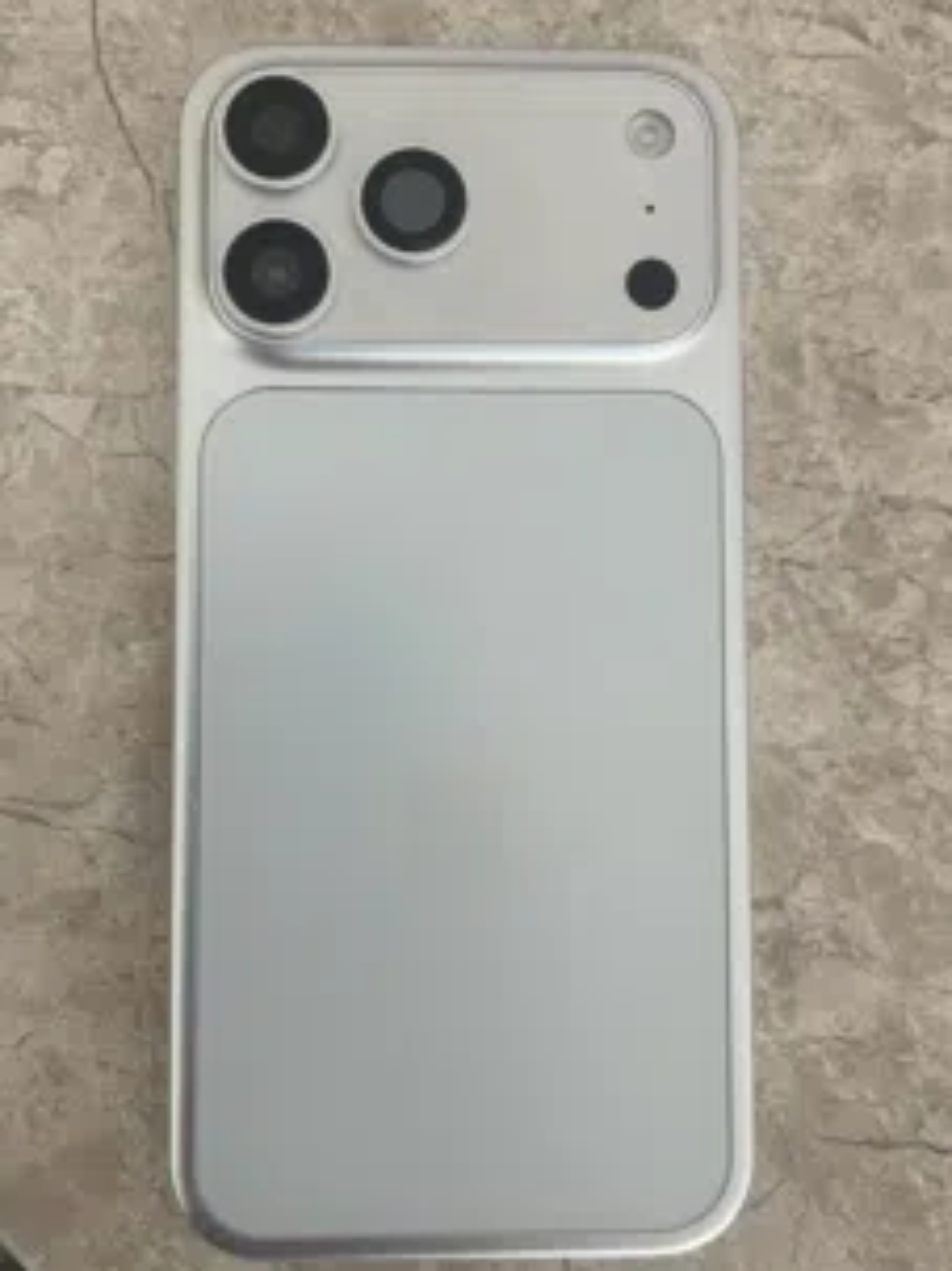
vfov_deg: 55.4
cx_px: 428
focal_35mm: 33
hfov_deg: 42.9
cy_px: 625
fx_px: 1211
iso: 200
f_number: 1.6
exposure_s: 1/60
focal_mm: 5.1
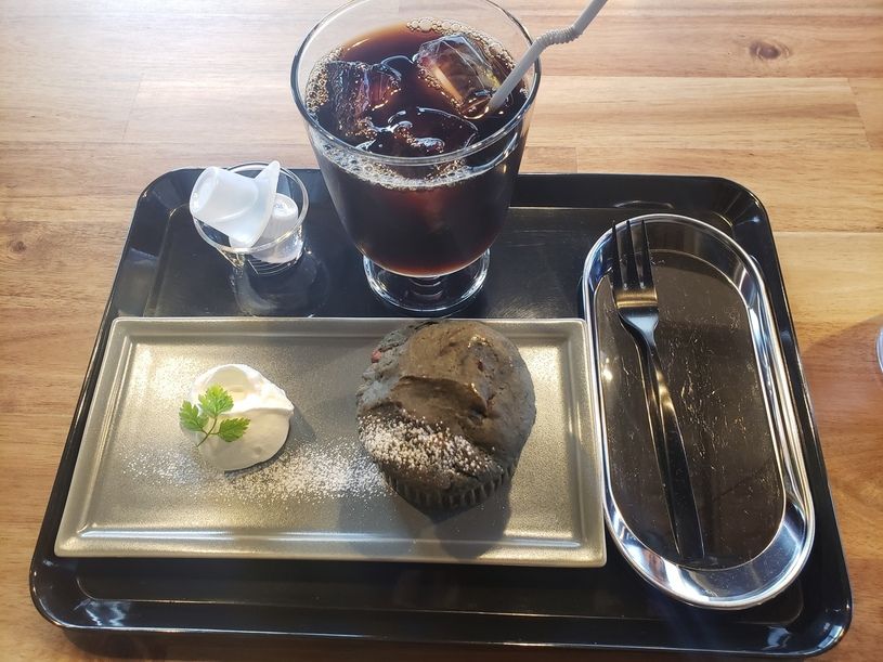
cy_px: 331
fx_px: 663
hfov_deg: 67.3
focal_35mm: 26
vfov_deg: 53.1
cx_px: 442
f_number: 2.4
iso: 320
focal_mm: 4.3
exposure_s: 1/30
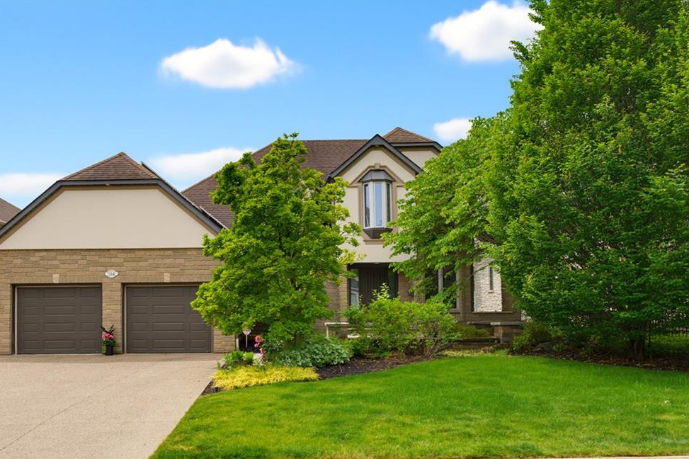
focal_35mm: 21
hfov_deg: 81.6
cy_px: 237
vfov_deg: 59.8
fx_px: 399
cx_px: 331
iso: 400
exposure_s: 1/320
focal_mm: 19.8
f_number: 8
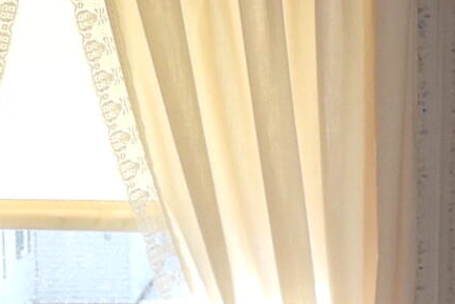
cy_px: 738
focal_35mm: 173
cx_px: 125
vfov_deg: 7.4
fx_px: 2187
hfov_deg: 11.9
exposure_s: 1/200
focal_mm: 4.3
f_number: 2.8
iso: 100
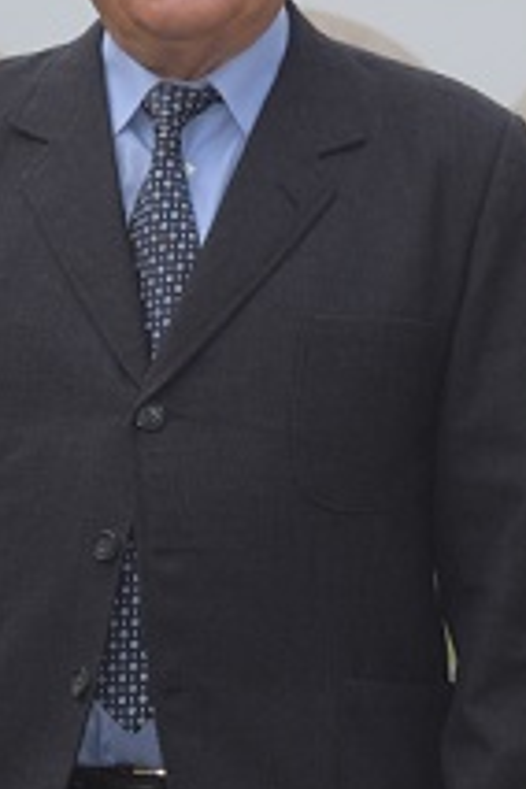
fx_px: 2367
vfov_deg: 18.9
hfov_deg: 12.6
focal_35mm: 108
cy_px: 432
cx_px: 130
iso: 100
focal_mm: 34
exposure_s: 1/200
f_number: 4.8
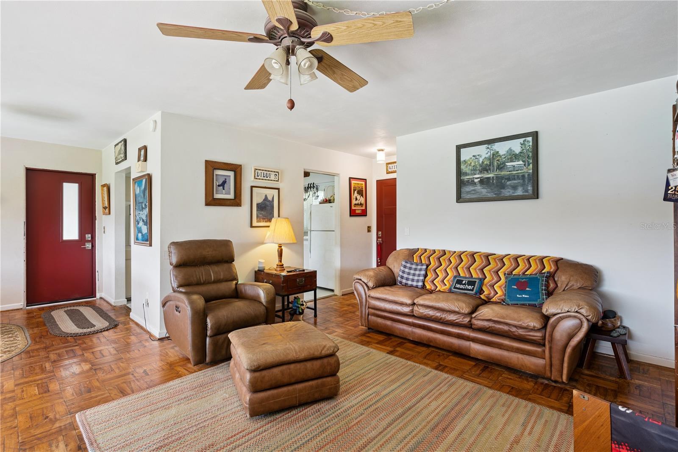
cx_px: 339
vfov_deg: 70.4
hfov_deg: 93.3
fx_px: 320
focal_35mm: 17
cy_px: 226
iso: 200
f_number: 9
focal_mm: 17
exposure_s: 1/3.33
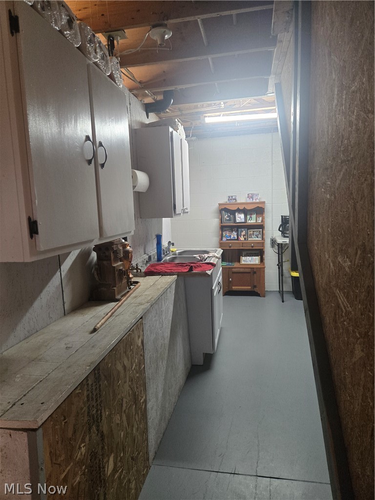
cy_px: 250
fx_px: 332
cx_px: 188
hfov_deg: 58.9
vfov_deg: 73.9
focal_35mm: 23
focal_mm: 5.4
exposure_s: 1/120
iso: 320
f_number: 1.8
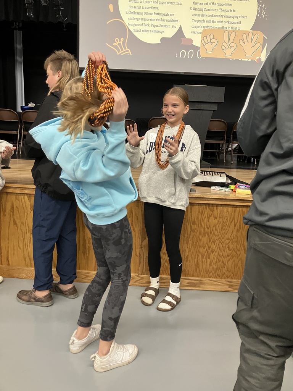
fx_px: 316
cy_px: 196
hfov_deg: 49.7
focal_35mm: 28
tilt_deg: -9.8
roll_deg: -2.2
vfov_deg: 63.4
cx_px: 146
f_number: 1.8
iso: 250
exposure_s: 1/60
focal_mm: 3.99
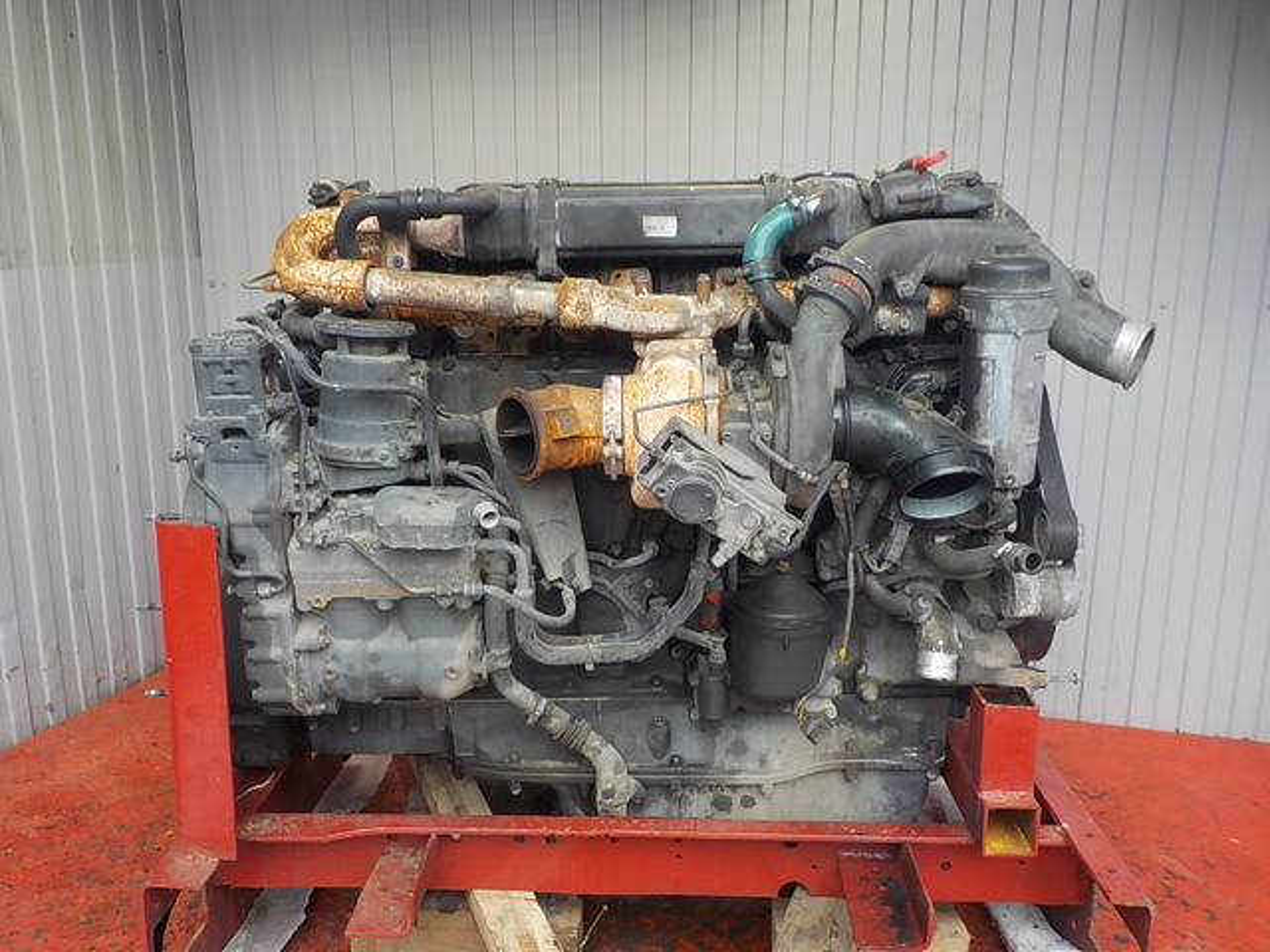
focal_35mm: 30
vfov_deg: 46.8
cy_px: 476
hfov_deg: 60.0
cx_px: 635
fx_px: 1101
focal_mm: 4.1
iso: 125
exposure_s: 1/40
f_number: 3.3
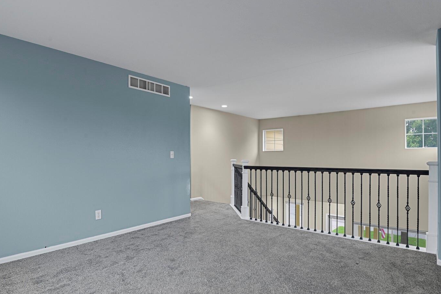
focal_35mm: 20
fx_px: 245
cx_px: 209
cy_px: 154
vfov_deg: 61.9
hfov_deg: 83.9
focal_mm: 17
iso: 250
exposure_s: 5
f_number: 8
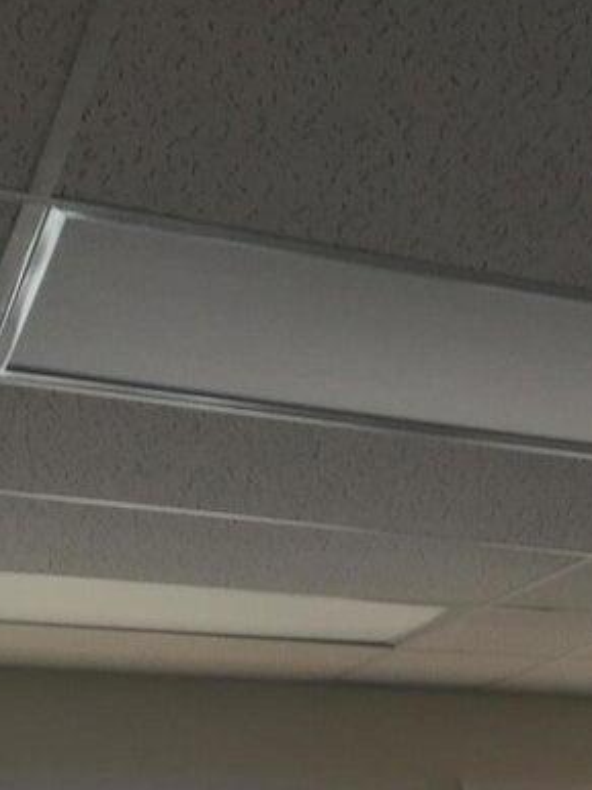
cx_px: 686
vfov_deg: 22.7
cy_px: 1023
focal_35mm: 77
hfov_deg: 18.3
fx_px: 1758
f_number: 2.2
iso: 32
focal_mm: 4.15
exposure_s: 1/145
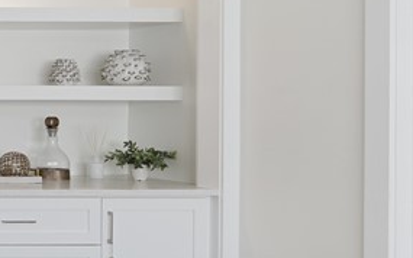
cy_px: 112
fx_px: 698
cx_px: -353
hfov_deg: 20.8
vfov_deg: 20.9
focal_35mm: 62
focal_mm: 16
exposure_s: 1/2.5
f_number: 9
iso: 100
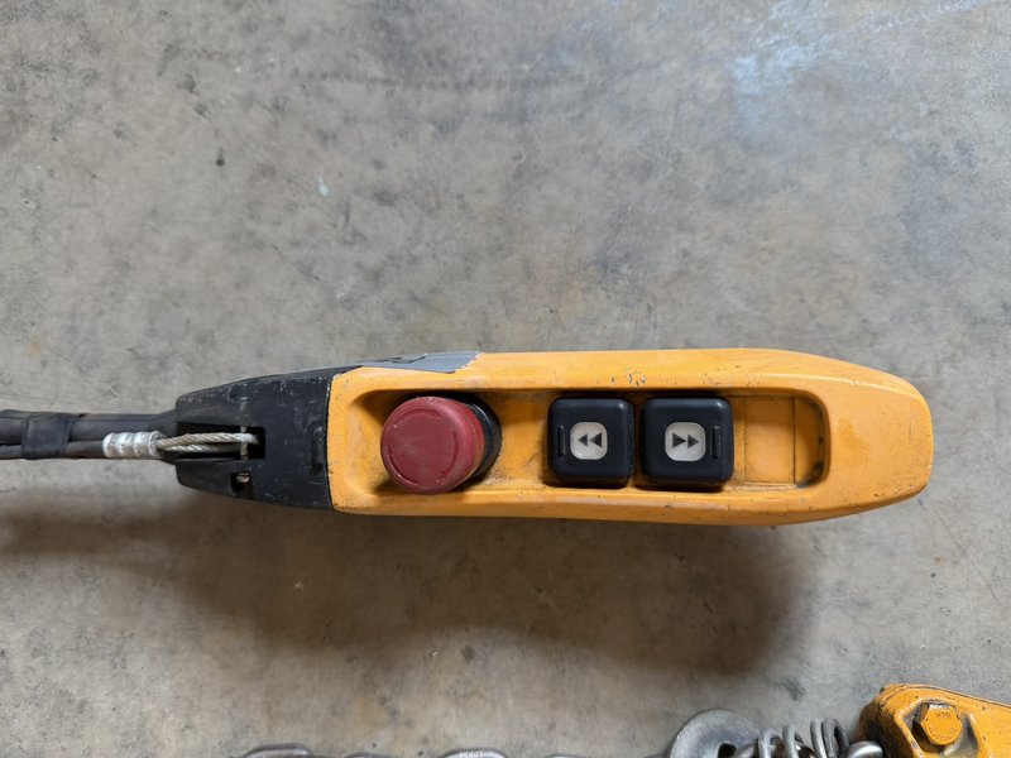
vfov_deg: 56.8
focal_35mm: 24
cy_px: 379
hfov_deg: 71.6
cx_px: 506
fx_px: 701
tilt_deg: -82.4
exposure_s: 1/60
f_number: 1.78
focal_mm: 6.76
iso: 160
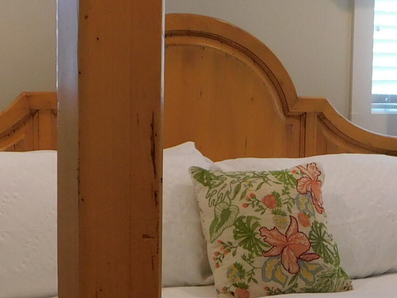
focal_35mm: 92
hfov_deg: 21.0
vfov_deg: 16.0
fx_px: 1055
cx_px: 326
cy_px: 214
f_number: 3
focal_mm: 4
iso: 125
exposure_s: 1/40
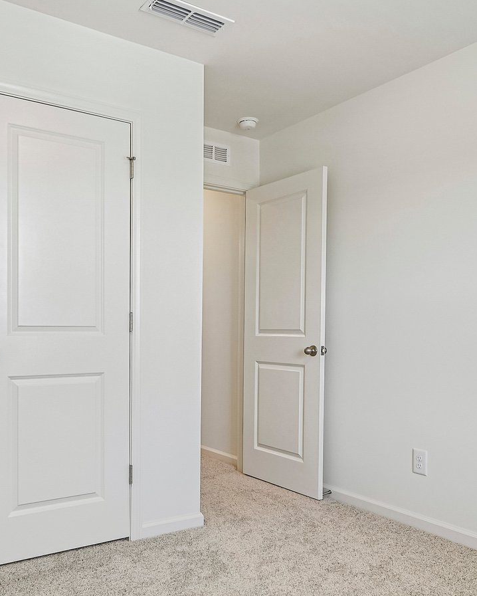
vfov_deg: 58.7
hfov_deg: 47.8
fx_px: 529
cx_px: 165
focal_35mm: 30
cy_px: 327
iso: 140
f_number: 8
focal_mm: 14
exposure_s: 1/15
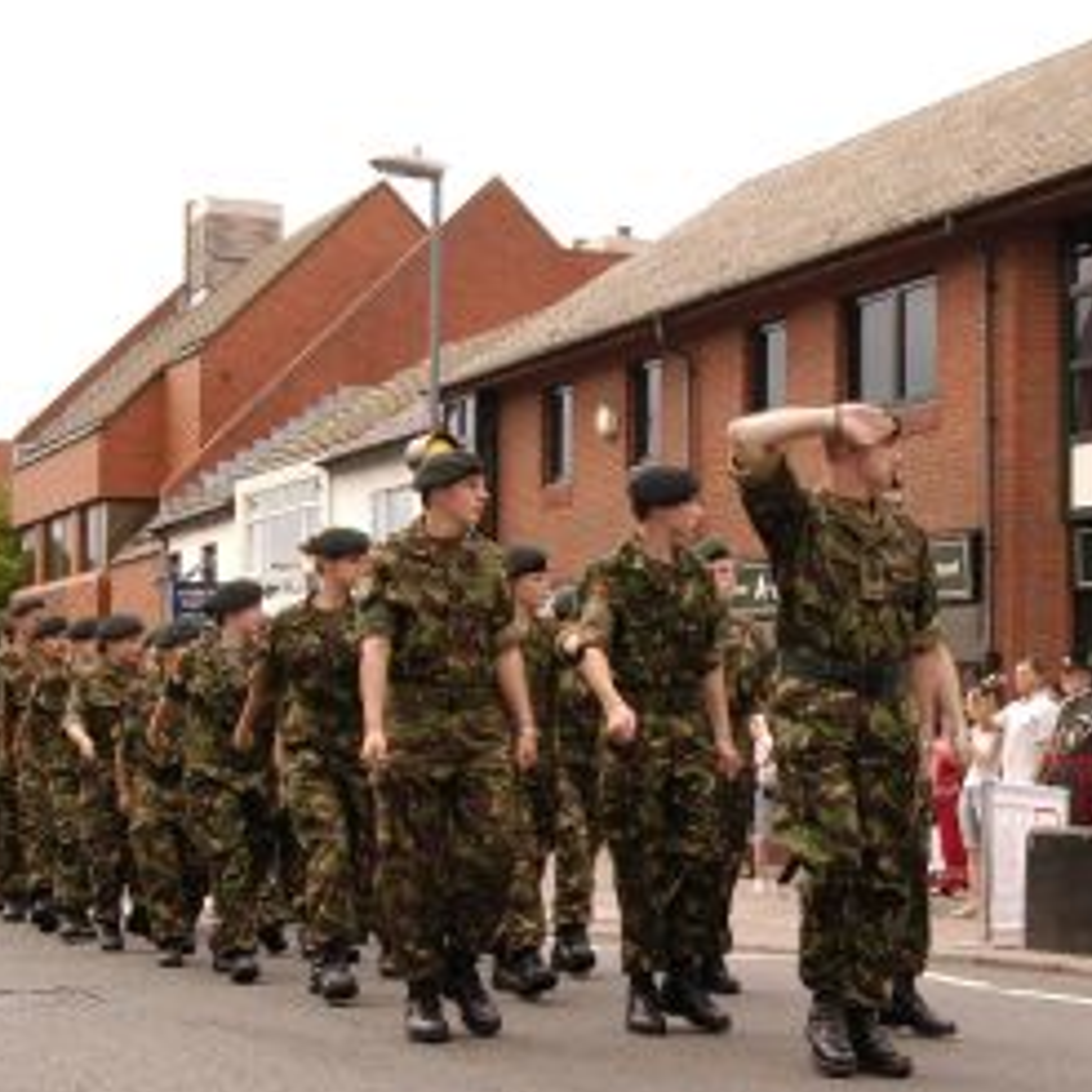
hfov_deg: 25.5
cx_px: 910
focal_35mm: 66
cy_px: 626
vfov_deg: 26.1
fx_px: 2356
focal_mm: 28
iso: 400
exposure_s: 1/400
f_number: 7.1
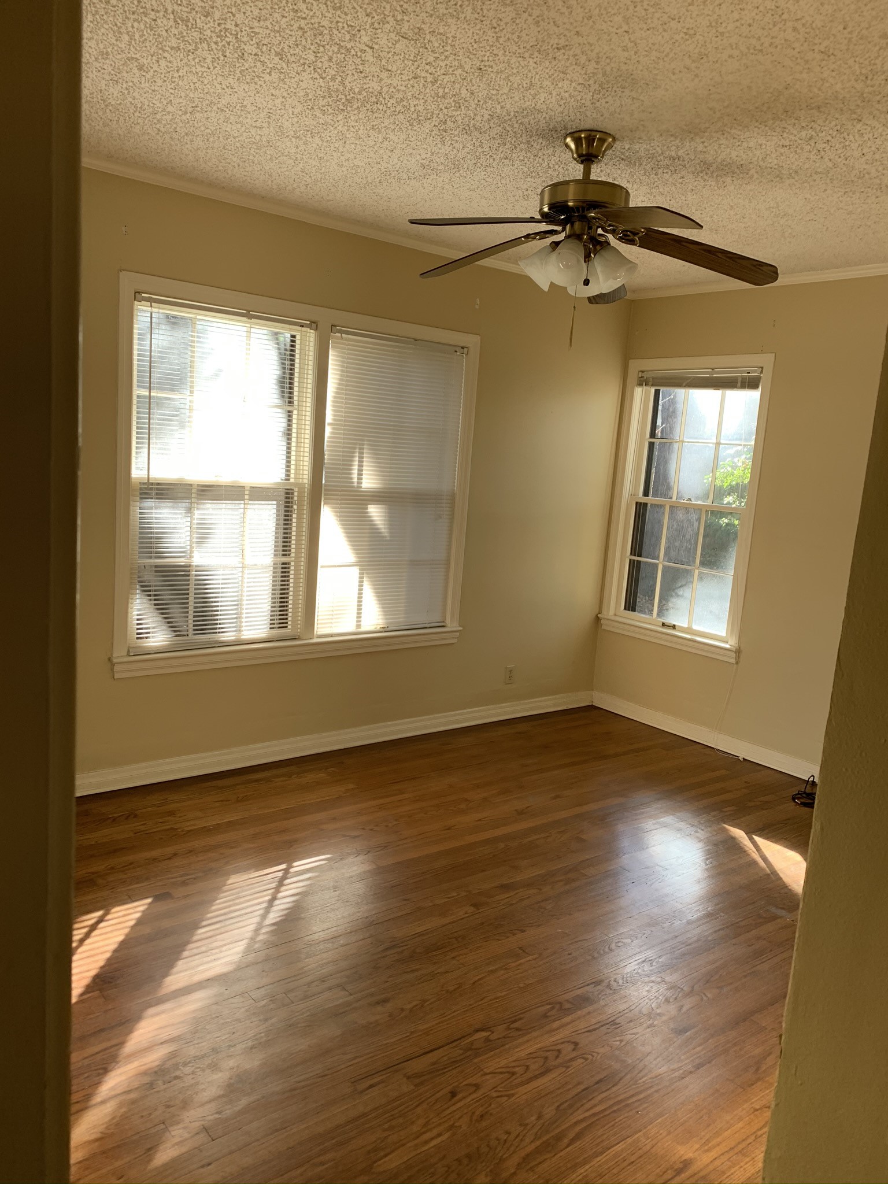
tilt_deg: -9.2
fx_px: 889
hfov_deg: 53.1
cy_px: 592
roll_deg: -4.4
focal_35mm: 26
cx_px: 444
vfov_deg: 67.3
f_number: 1.8
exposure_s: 1/121
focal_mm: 4.25
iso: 64
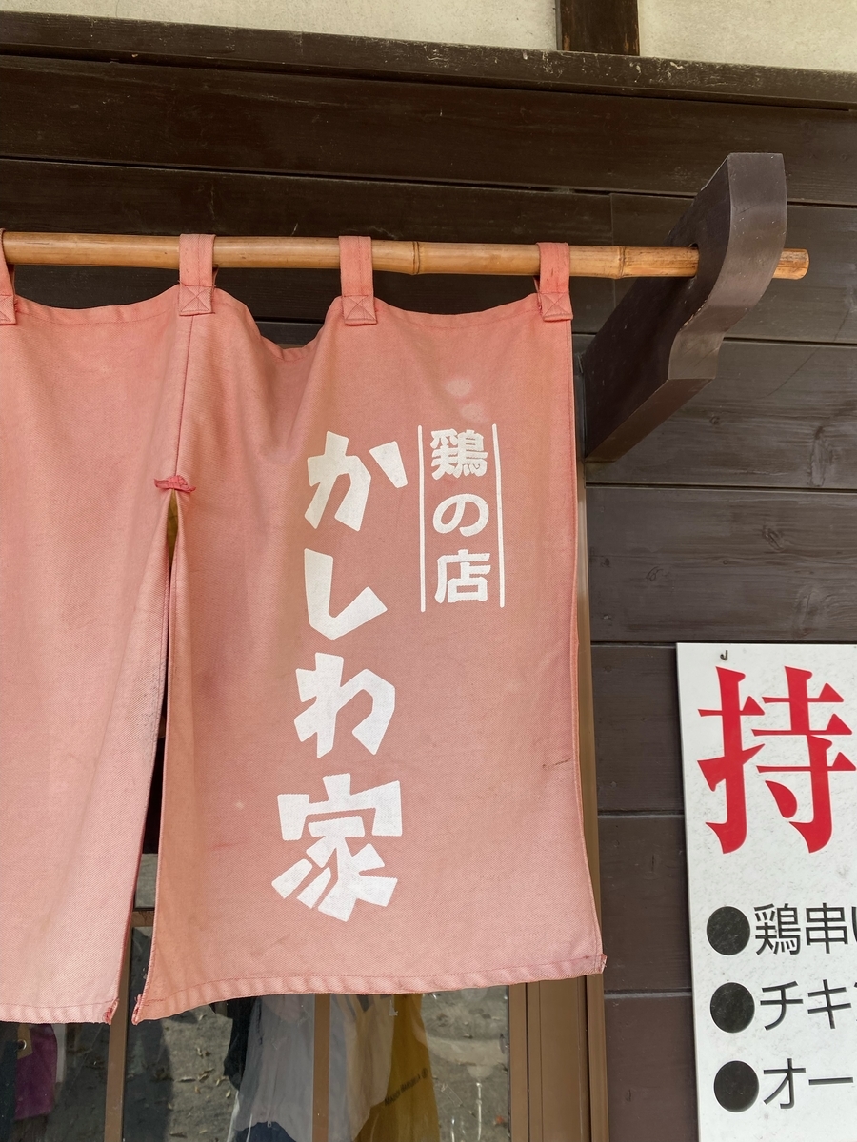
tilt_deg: +10.9
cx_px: 428
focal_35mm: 26
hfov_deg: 53.1
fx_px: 858
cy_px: 571
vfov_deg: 67.3
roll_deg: -0.2
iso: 32
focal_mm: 4.25
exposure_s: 1/742
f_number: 1.8
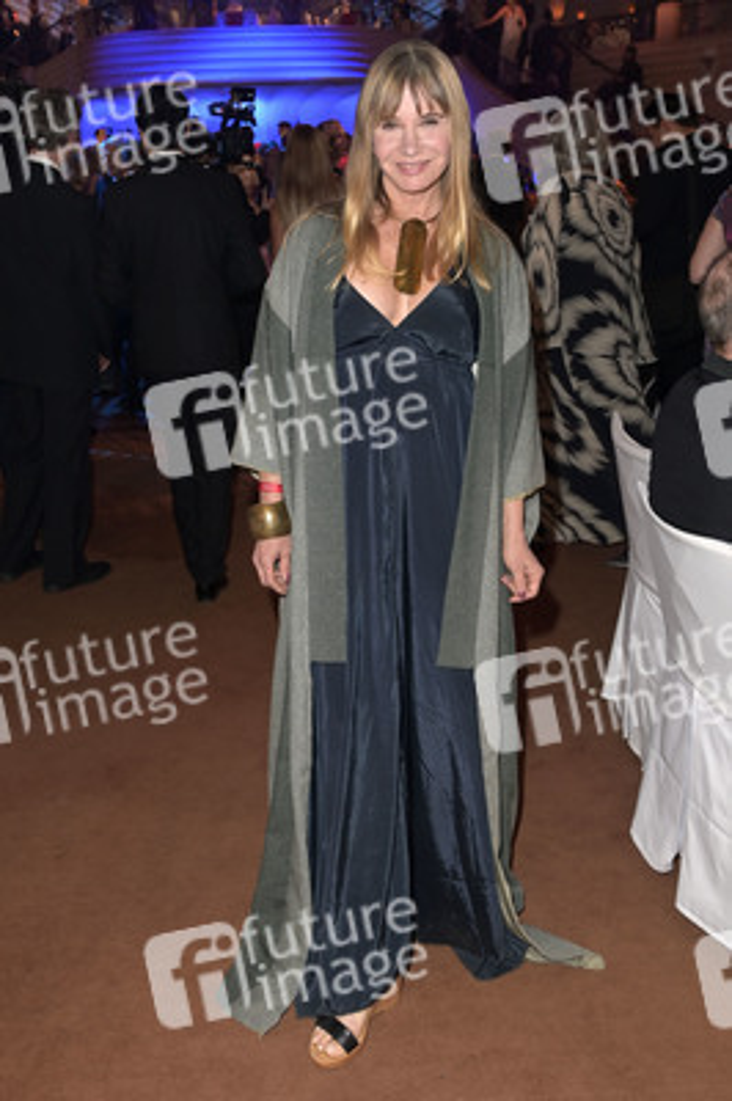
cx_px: 366
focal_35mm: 32
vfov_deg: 58.8
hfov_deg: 41.0
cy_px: 550
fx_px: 978
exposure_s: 1/50
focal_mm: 32
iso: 1000
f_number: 5.6
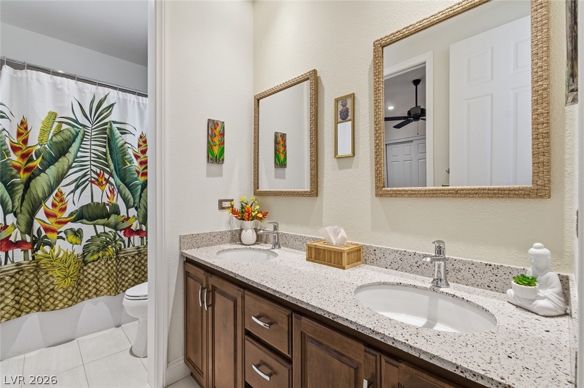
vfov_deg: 77.2
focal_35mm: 15
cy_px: 194
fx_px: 243
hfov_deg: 100.5
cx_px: 292
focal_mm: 10
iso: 250
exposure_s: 1/100
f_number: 9
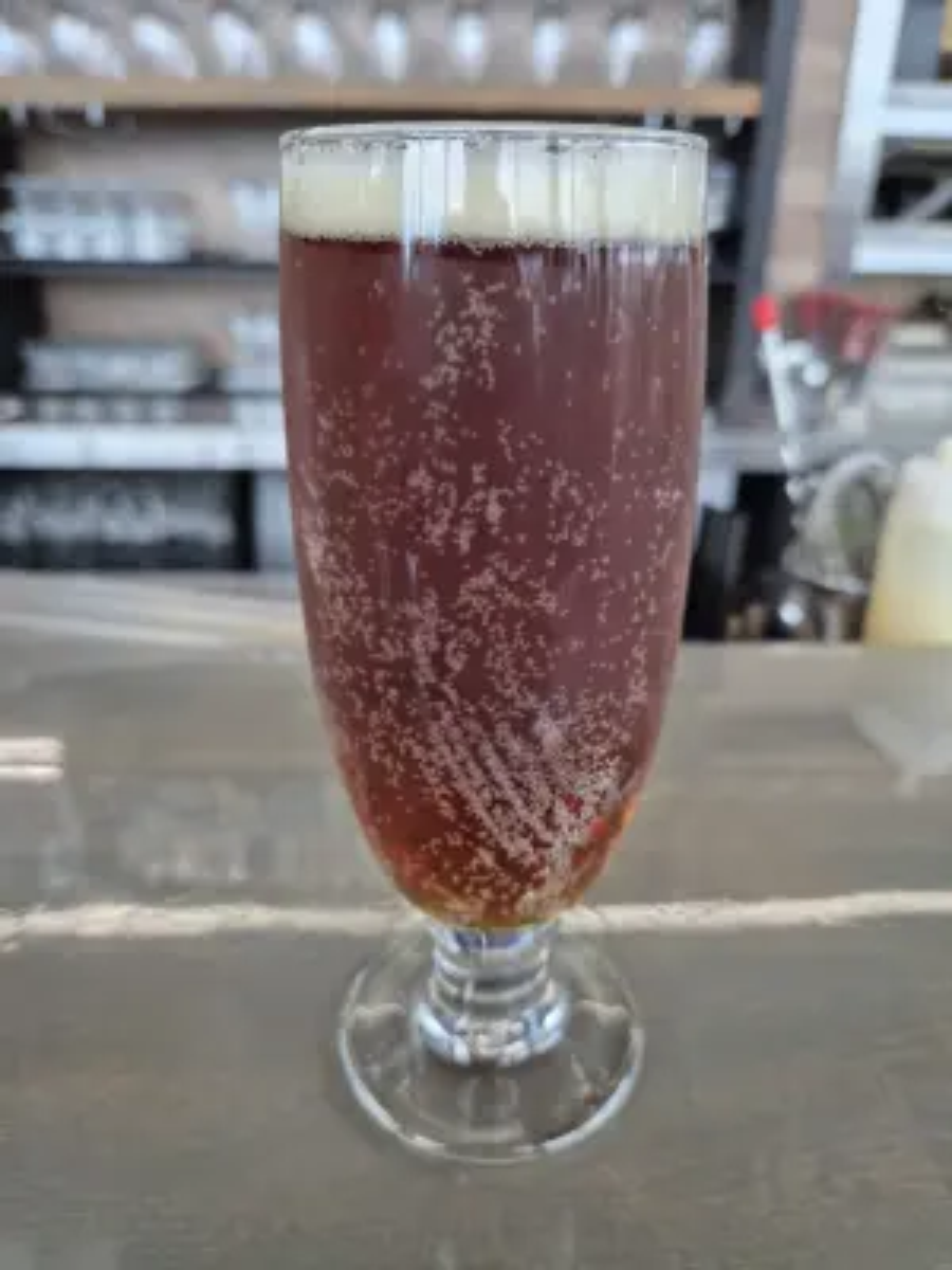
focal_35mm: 23
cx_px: 476
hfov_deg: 58.9
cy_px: 635
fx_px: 843
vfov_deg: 73.9
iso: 100
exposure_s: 1/120
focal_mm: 5.4
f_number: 1.8
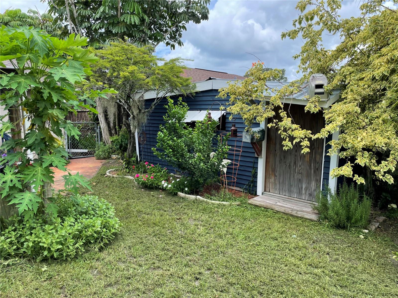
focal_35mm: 26
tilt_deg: -5.8
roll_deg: +0.1
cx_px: 199
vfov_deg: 53.1
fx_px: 299
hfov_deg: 67.3
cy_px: 149
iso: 32
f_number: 1.6
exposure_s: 1/1024
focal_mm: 4.2
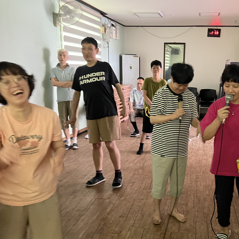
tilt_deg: -7.2
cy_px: 127
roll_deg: -3.2
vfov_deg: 47.2
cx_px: 163
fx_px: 273
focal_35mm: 35
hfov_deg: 46.3
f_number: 1.5
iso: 640
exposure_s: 1/30
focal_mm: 5.7
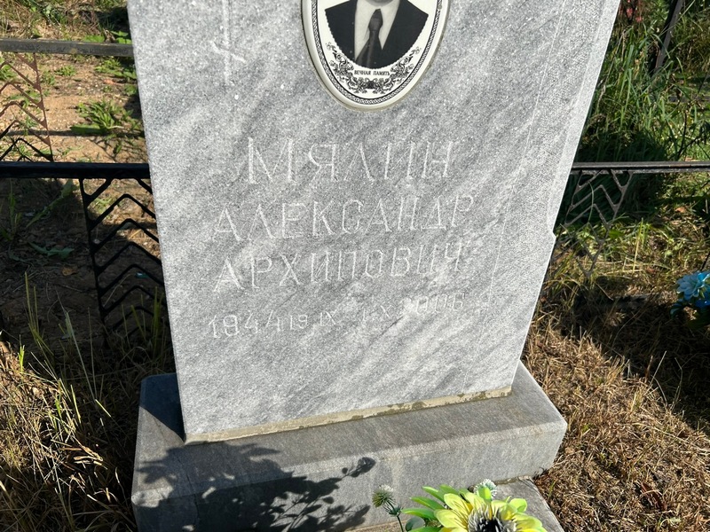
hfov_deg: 67.3
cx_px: 355
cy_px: 266
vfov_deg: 53.1
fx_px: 533
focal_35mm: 26
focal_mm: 5.7
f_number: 1.5
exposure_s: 1/6579
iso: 50
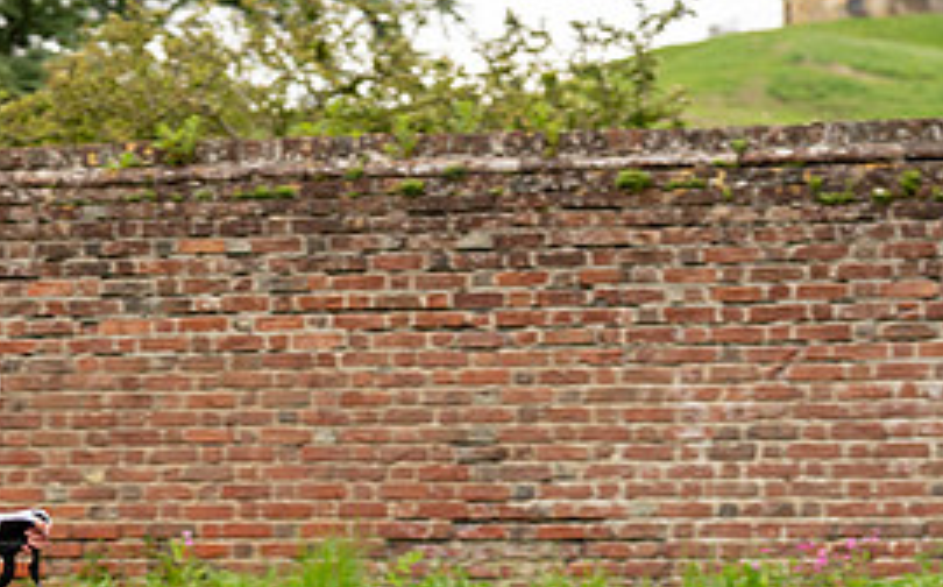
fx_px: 4492
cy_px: 435
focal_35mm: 175
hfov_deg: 11.7
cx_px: -190
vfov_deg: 7.5
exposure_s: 1/1000
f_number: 3.5
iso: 400
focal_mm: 70
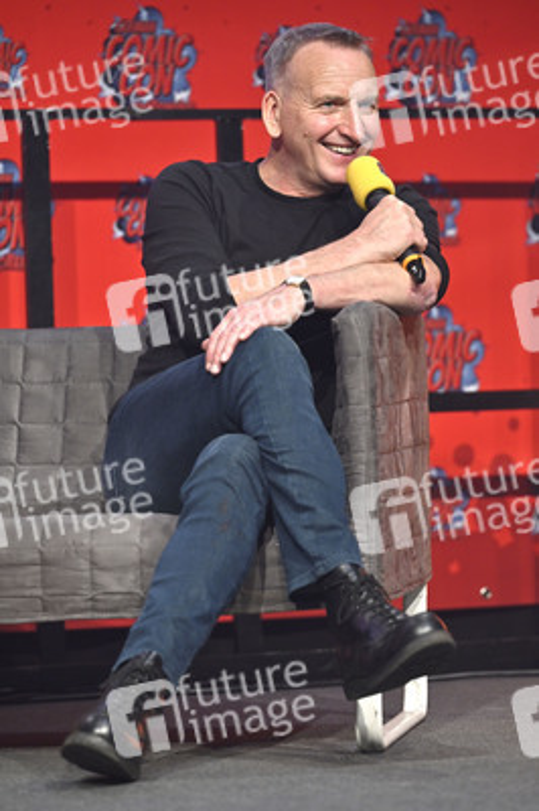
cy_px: 406
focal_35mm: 190
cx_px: 270
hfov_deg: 7.2
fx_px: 4274
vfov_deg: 10.8
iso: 1250
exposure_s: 1/320
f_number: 4
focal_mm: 190
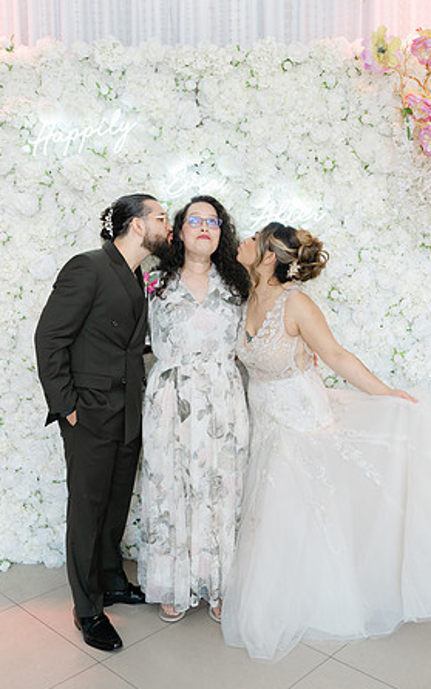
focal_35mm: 36
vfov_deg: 54.0
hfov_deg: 35.4
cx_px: 212
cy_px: 344
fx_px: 676
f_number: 4
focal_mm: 35
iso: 400
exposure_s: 1/160
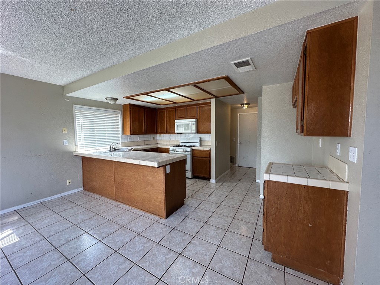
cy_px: 142
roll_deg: +1.2
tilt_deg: -4.0
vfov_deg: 85.7
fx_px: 154
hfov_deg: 102.1
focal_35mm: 14
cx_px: 190
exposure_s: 1/120
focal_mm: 2.22
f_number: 2.2
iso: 100
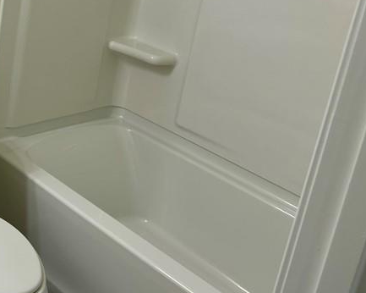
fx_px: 650
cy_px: 42
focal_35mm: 60
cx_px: -23
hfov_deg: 28.9
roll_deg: -4.5
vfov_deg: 24.8
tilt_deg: -15.5
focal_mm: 5.7
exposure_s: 1/120
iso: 64
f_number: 1.5
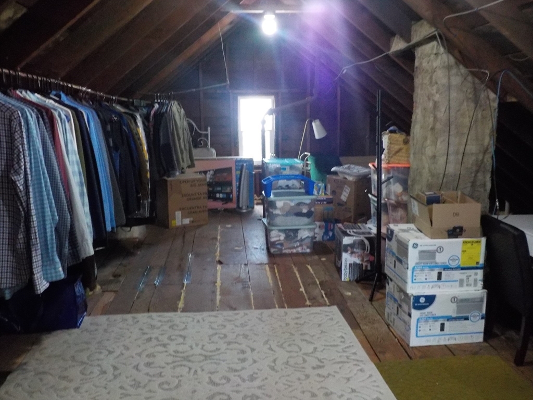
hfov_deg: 60.0
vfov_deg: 46.8
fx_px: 462
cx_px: 266
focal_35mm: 30
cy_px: 200
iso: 800
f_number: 3.3
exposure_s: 1/10
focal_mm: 4.1
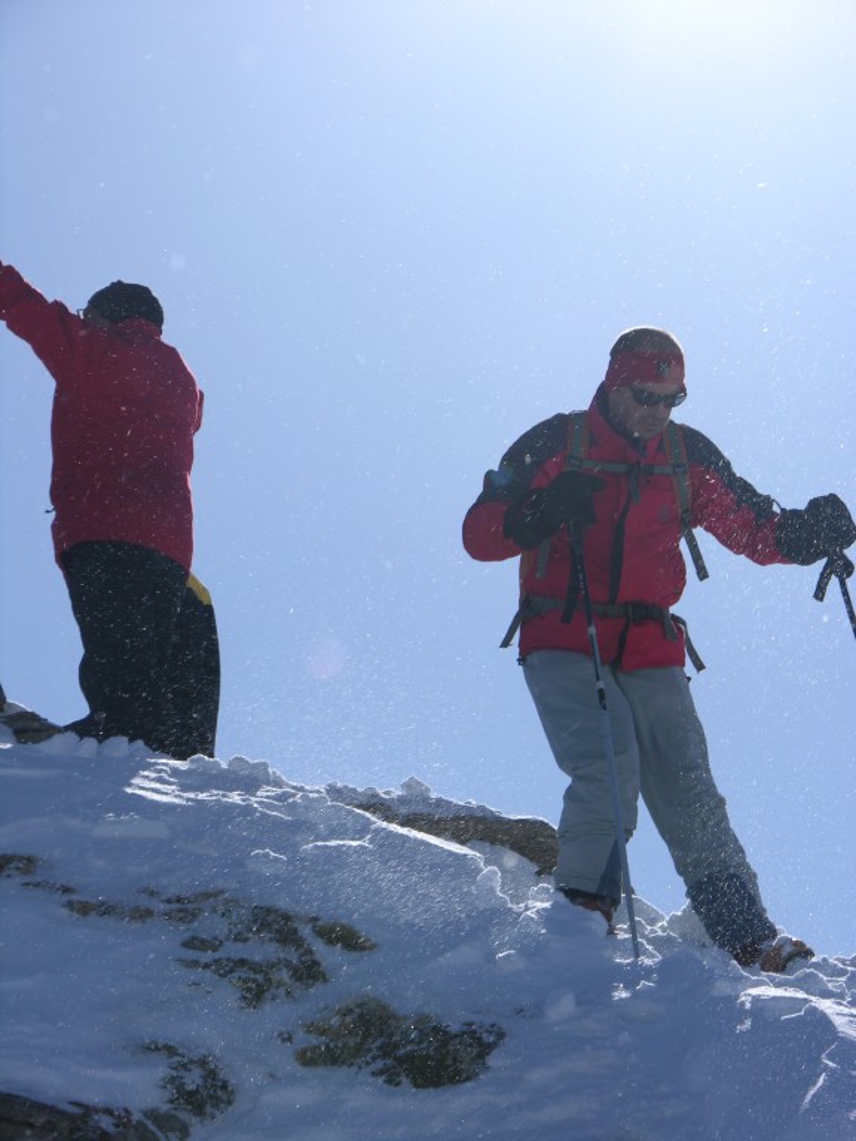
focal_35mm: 150
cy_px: 570
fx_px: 4946
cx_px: 428
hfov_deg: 9.9
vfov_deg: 13.2
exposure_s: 1/530
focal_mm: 37.7
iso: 50
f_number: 6.9
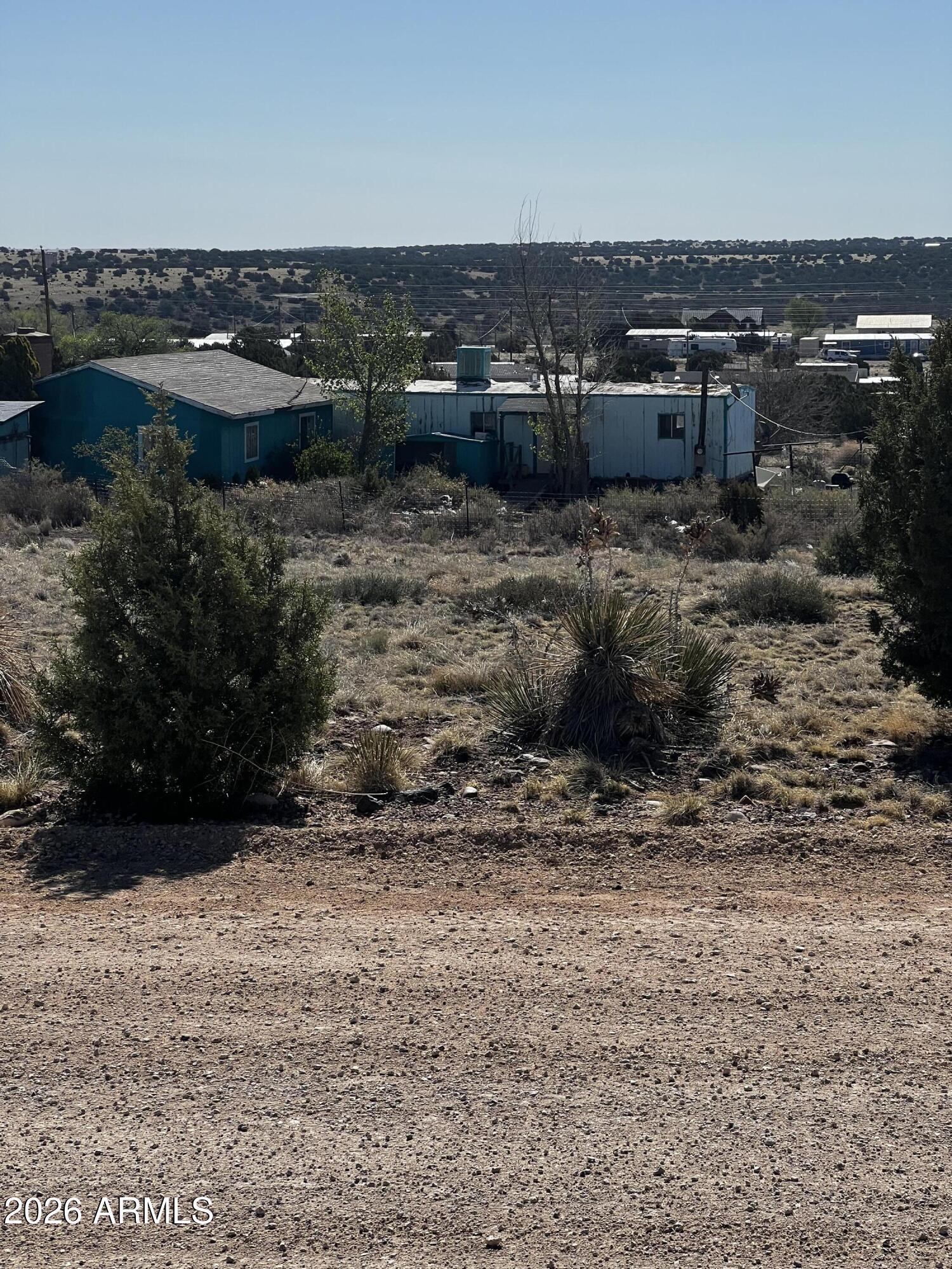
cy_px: 634
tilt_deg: -5.2
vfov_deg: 25.3
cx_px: 476
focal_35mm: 77
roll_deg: +1.0
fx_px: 2824
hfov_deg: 19.1
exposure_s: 1/1357
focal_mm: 9
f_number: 2.8
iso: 32
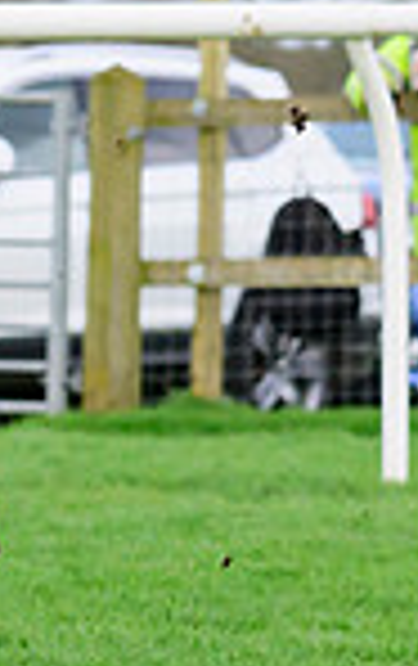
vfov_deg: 2.5
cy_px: 76
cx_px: -577
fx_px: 15524
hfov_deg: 1.5
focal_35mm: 855
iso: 1250
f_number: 6.3
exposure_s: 1/1600
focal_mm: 160
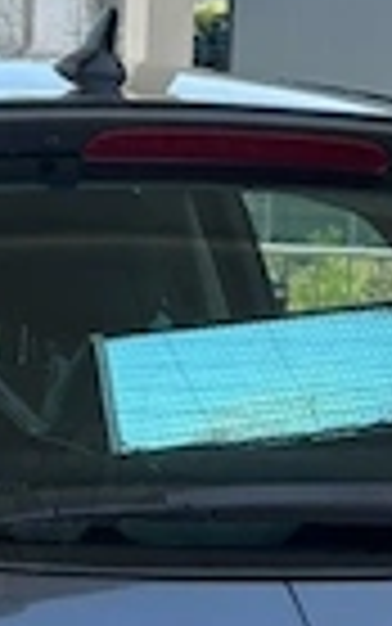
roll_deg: -3.4
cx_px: 248
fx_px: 2715
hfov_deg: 8.3
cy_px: 612
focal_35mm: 159
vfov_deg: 13.0
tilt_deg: -9.9
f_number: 1.6
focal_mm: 5.96
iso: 50
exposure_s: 1/662
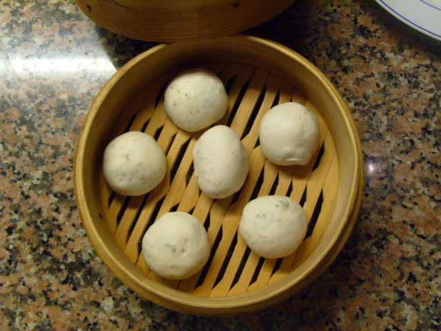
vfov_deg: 40.7
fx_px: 446
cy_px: 166
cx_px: 220
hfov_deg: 52.6
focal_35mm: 35
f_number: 2.8
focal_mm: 7.4
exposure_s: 1/30
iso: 194
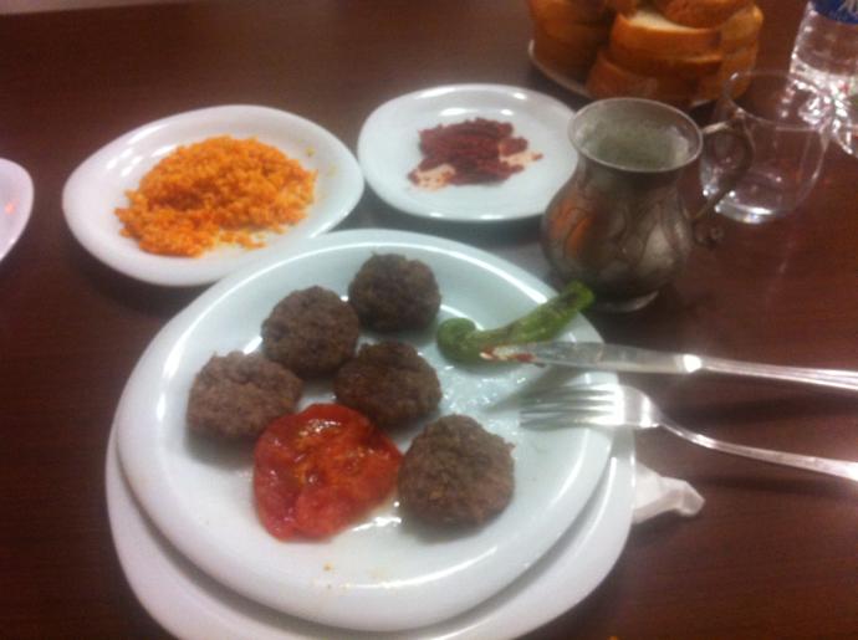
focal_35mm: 35
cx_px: 429
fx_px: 866
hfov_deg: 52.7
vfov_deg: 40.6
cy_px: 320
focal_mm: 3.85
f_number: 2.8
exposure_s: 1/15
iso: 250
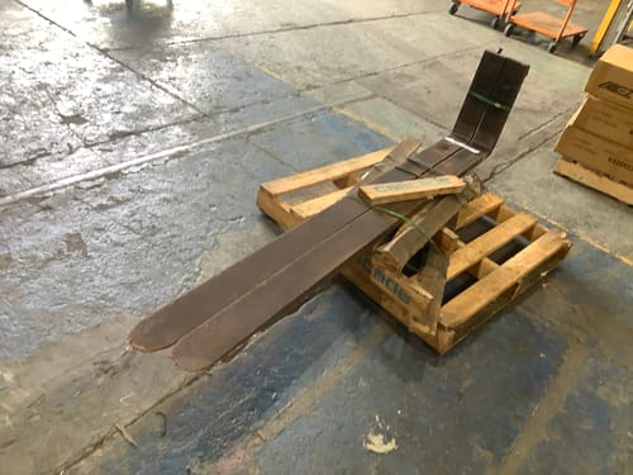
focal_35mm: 31
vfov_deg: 45.4
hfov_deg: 58.4
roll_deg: -12.8
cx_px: 316
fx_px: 567
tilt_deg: -34.6
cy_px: 238
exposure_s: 1/50
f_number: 2.4
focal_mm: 3.3
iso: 125
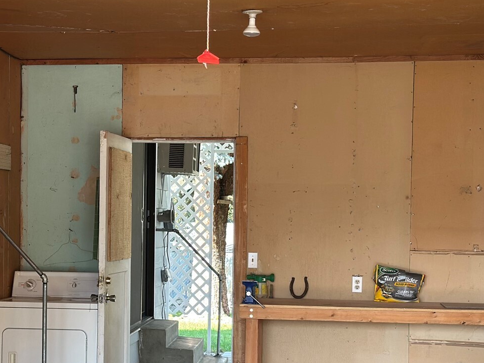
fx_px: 1105
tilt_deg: -1.3
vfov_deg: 18.6
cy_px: 246
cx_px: 149
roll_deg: -1.7
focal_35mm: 79
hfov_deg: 24.6
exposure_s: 1/230
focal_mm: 6.86
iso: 80
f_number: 1.78
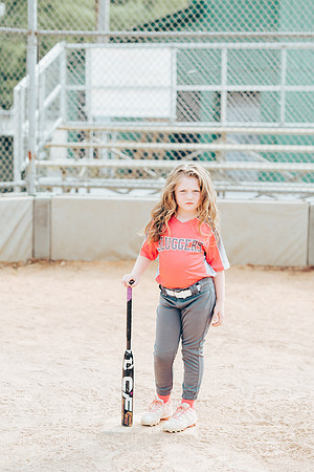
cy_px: 236
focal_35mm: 85
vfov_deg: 23.9
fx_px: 1112
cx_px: 157
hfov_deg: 16.1
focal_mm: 85
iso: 160
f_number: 2.8
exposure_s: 1/800
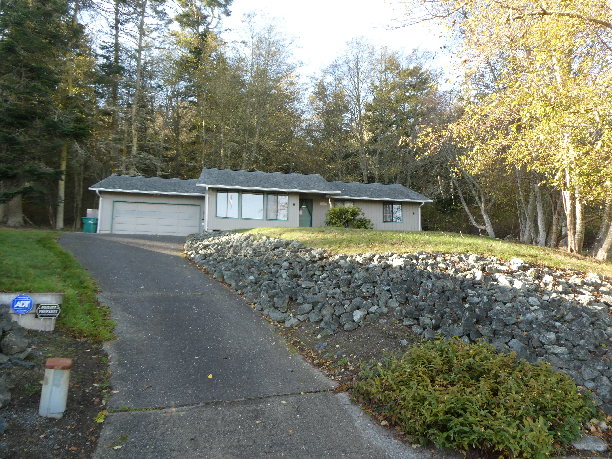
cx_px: 306
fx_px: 424
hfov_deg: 71.6
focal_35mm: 24
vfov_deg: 56.8
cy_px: 230
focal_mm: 4.3
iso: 80
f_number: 3.3
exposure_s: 1/100
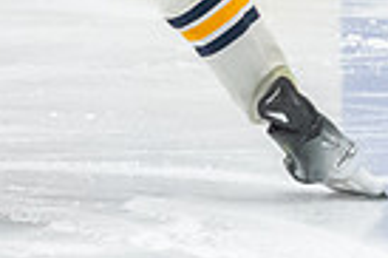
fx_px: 10765
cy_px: 48
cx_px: -348
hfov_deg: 2.1
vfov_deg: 1.4
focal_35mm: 1000
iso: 3200
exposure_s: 1/800
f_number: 2.8
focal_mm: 105
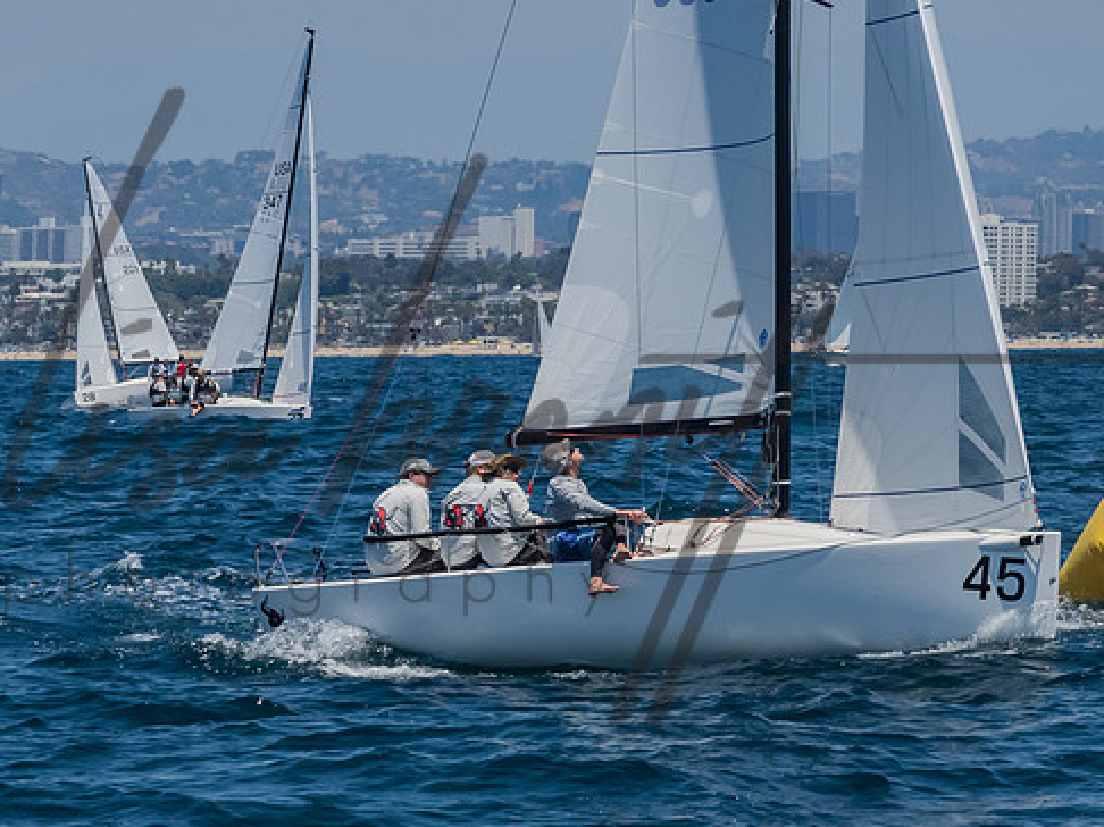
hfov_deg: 6.8
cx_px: 392
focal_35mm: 293
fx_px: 9340
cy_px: 512
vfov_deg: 5.1
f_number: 14
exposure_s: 1/1600
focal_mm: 145
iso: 640
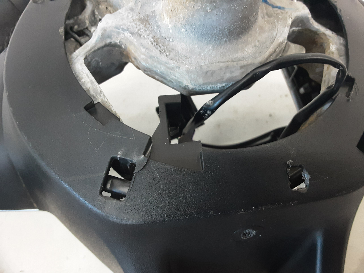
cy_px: 136
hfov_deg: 65.3
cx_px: 182
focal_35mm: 27
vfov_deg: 51.4
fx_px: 284
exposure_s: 1/33
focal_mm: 2.91
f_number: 1.9
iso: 160
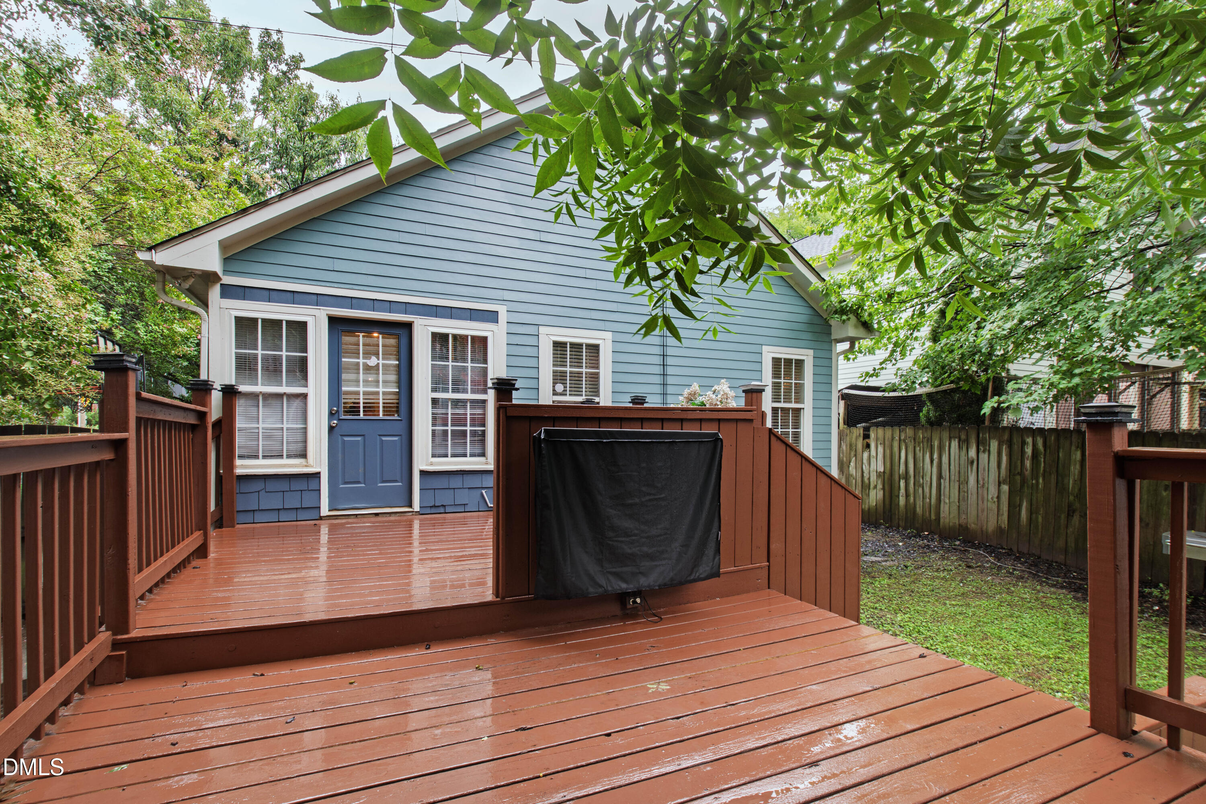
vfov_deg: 77.3
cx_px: 603
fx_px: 502
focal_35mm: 15
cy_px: 402
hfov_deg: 100.4
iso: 100
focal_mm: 10
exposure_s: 1/4
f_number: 8
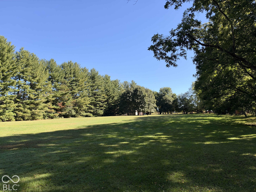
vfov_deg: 56.8
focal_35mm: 24
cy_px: 96
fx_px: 177
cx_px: 128
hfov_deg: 71.6
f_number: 1.8
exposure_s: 1/1642
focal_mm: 6.93
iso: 64
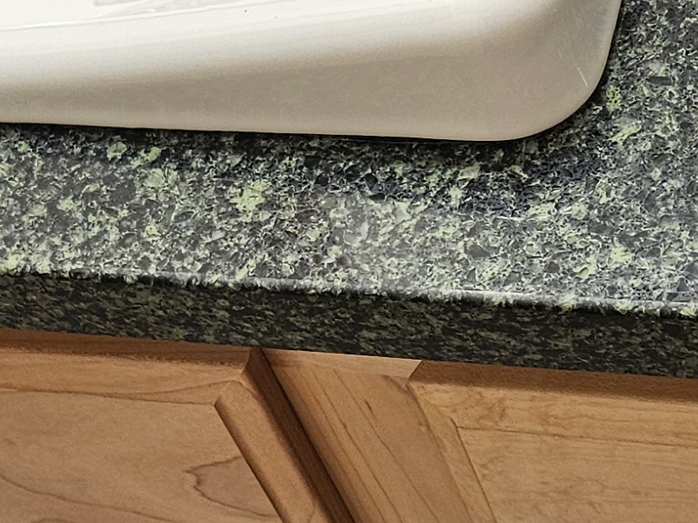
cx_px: 380
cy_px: 442
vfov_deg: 12.9
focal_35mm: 114
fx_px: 2298
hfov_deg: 17.3
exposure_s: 1/120
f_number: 1.8
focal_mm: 5.4
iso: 80
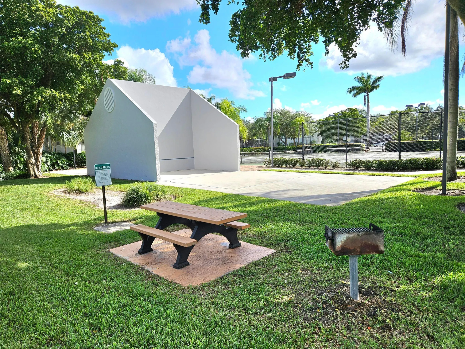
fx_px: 309
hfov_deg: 73.9
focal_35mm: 23
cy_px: 174
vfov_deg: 58.9
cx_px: 232
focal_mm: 5.4
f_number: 1.8
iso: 25
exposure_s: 1/2000
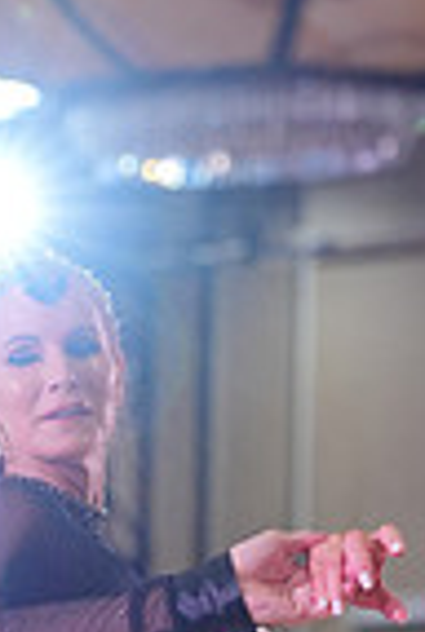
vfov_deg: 3.9
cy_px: 1087
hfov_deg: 2.6
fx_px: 9269
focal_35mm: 526
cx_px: -197
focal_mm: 130
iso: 2000
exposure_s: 1/400
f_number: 4
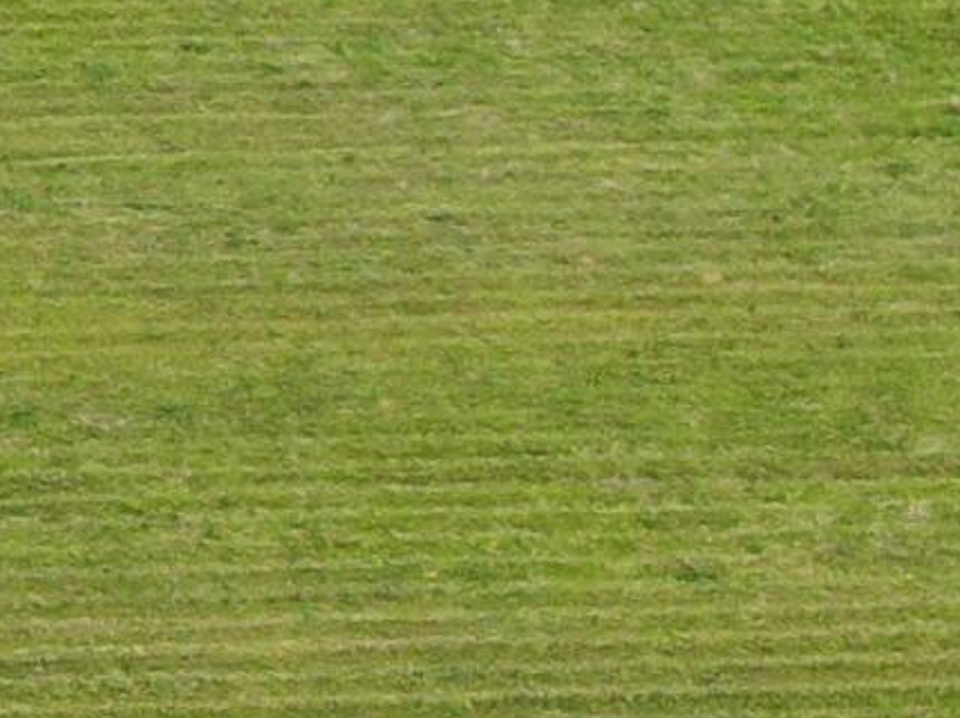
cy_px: 76
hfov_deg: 8.2
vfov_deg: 6.6
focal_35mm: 224
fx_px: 6207
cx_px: -1249
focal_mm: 5.45
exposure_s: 1/120
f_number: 3.1
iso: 110
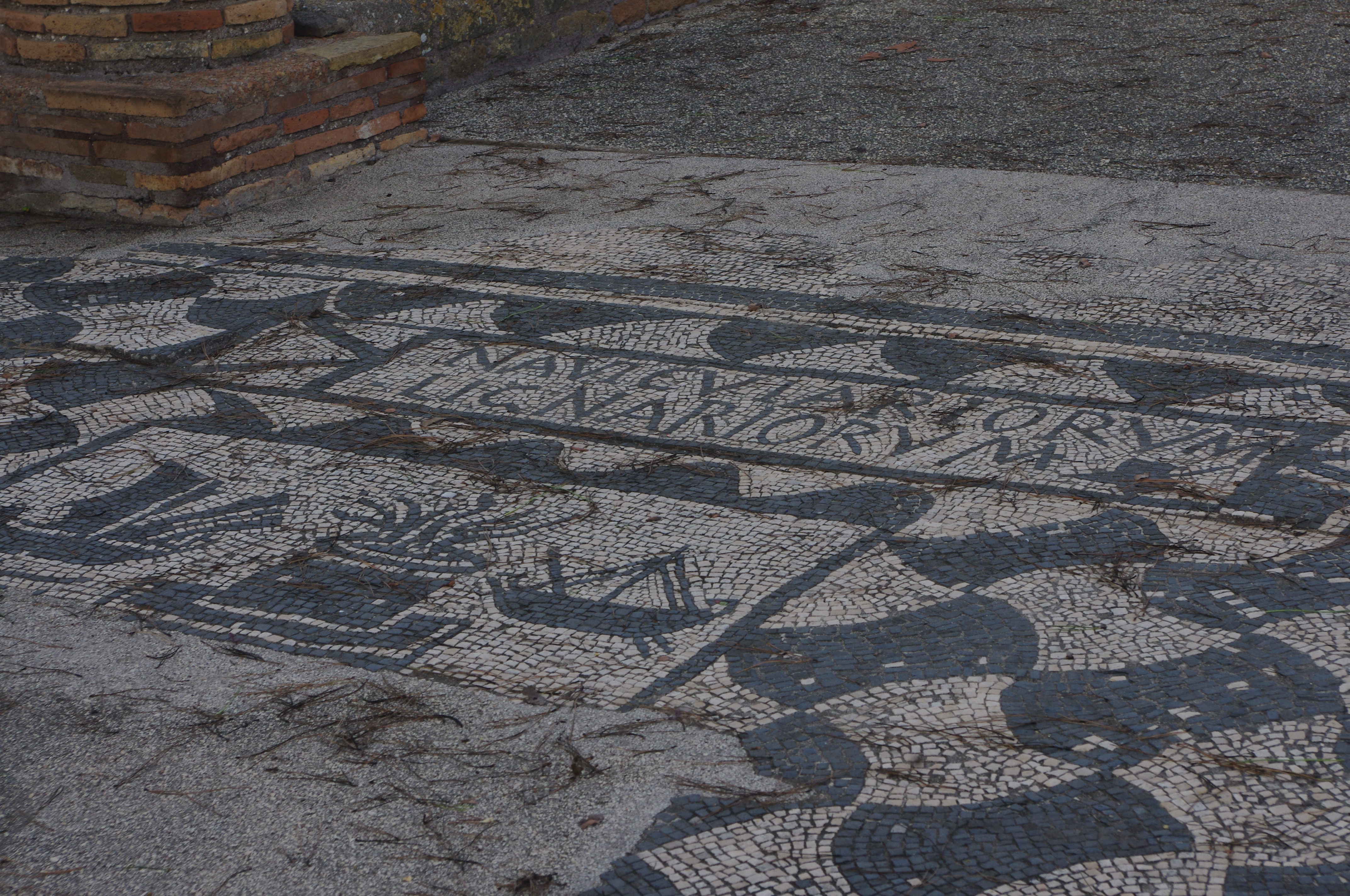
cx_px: 675
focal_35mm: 82
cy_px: 448
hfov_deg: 24.8
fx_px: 3071
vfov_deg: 16.6
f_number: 11
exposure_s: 1/200
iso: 400
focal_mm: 55
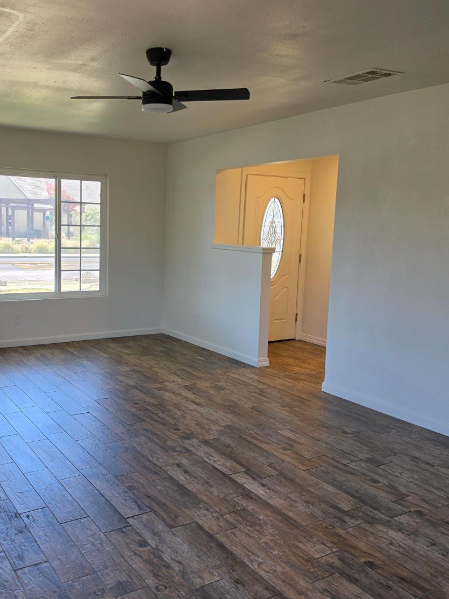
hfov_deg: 44.6
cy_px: 302
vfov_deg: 58.3
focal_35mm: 31
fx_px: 536
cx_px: 138
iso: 16
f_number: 1.4
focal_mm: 6.5
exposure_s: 1/120
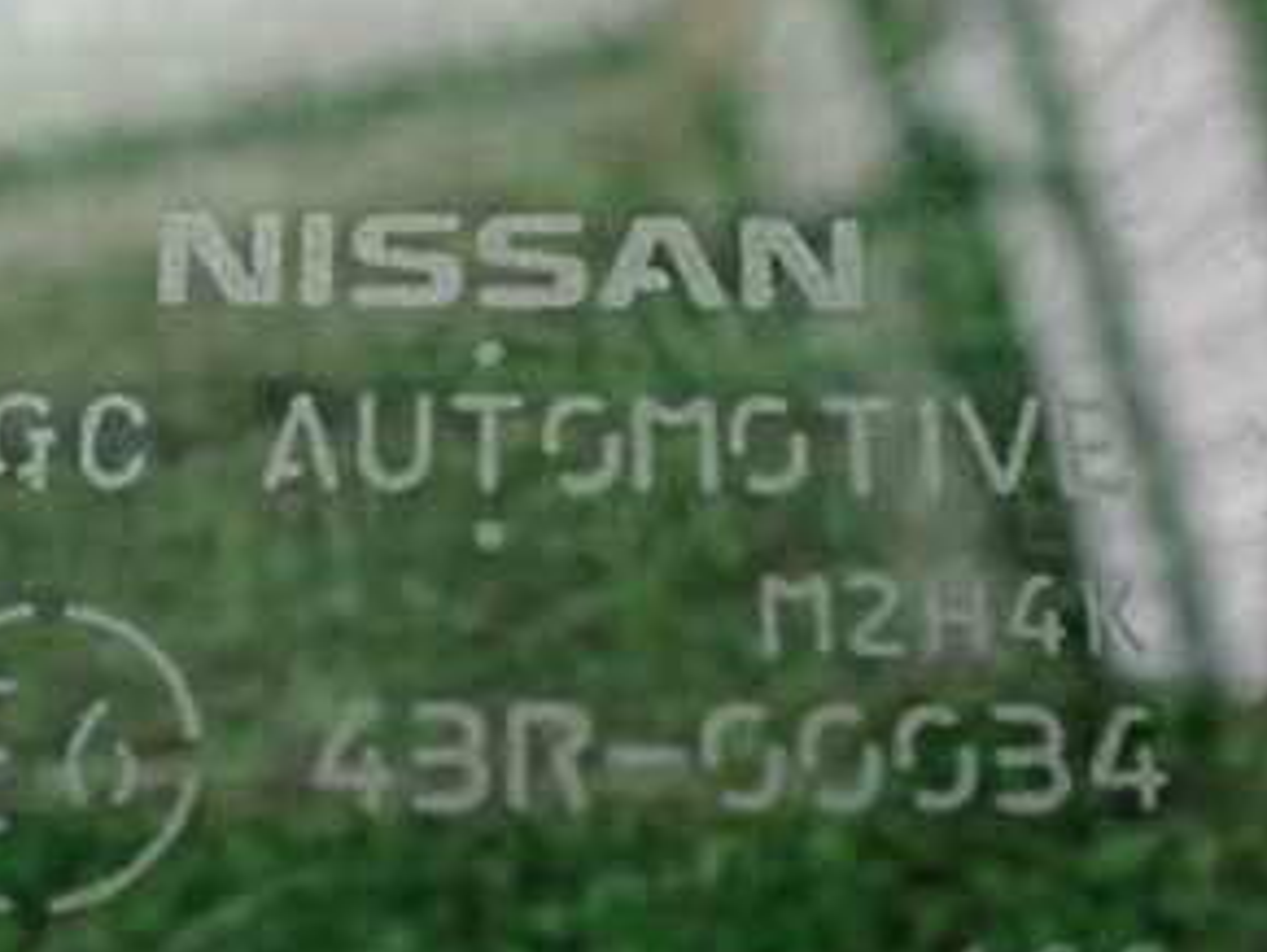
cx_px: 559
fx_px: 2271
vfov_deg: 23.5
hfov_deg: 31.1
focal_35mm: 62
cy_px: 655
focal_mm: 5.4
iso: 800
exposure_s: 1/50
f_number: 2.3
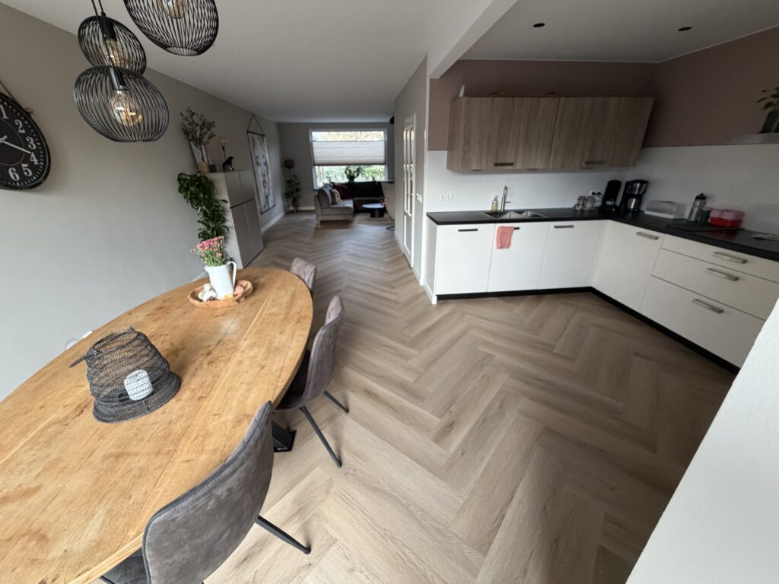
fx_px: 315
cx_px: 390
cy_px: 292
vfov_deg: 85.7
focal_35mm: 14
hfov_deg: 102.1
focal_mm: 2.22
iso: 320
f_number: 2.2
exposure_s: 1/79
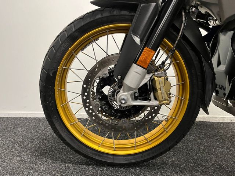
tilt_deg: -6.4
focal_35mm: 26
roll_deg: -1.7
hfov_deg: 67.3
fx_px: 177
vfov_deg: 53.1
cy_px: 88
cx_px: 118
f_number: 1.6
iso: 320
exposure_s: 1/50
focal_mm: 5.1
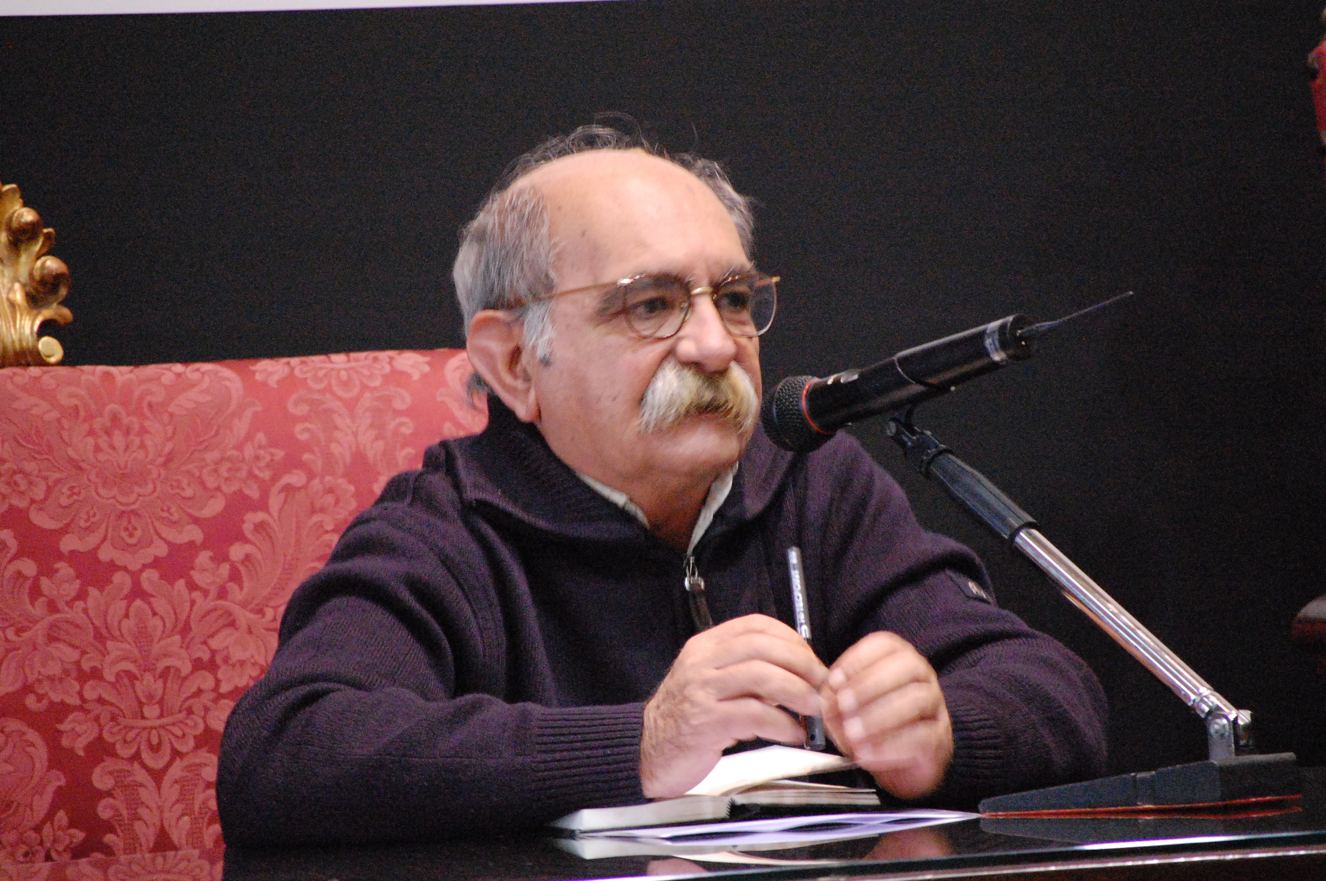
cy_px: 440
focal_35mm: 300
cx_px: 663
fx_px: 11040
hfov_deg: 6.9
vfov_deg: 4.6
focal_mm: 200
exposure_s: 1/20
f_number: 5.6
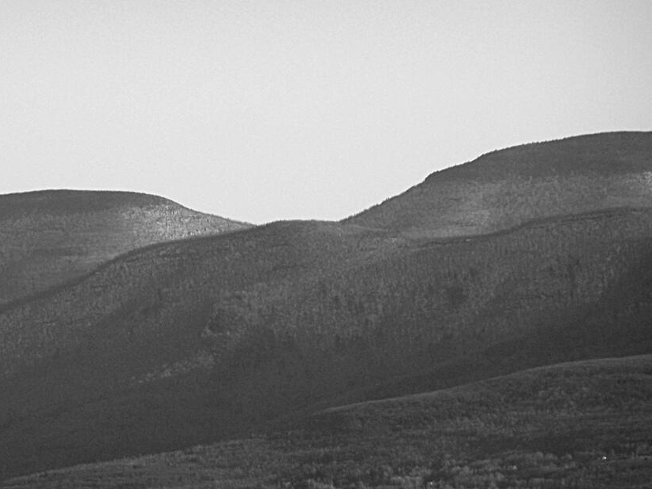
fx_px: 8874
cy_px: 290
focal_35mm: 471
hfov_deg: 4.2
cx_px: 317
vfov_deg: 3.2
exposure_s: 1/640
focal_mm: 63
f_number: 3.7
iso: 80
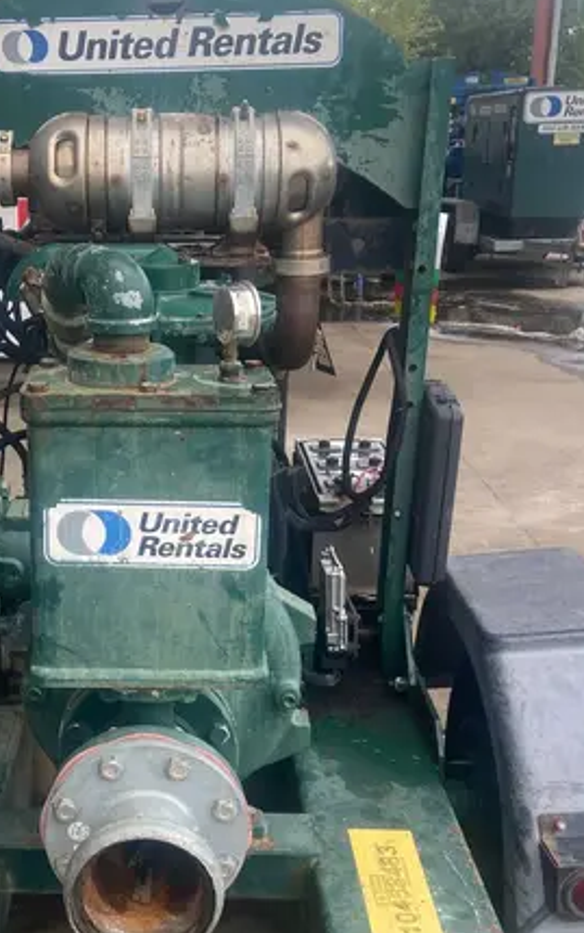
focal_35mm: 47
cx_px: 115
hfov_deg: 26.9
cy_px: 552
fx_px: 1196
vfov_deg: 42.5
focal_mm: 4.25
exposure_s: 1/370
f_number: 1.8
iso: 32
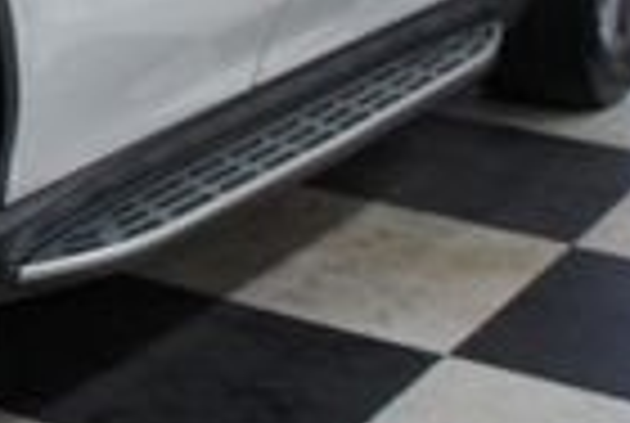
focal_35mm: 123
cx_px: -608
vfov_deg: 10.9
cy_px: -130
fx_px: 2157
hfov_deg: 14.1
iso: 200
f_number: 4
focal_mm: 18
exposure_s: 1/40
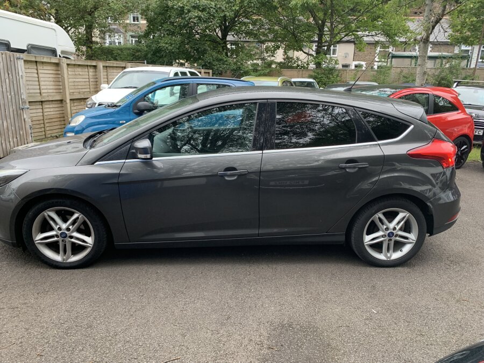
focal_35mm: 26
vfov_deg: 53.1
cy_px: 182
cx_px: 242
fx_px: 364
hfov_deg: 67.3
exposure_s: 1/118
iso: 100
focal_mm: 4.25
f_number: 1.8
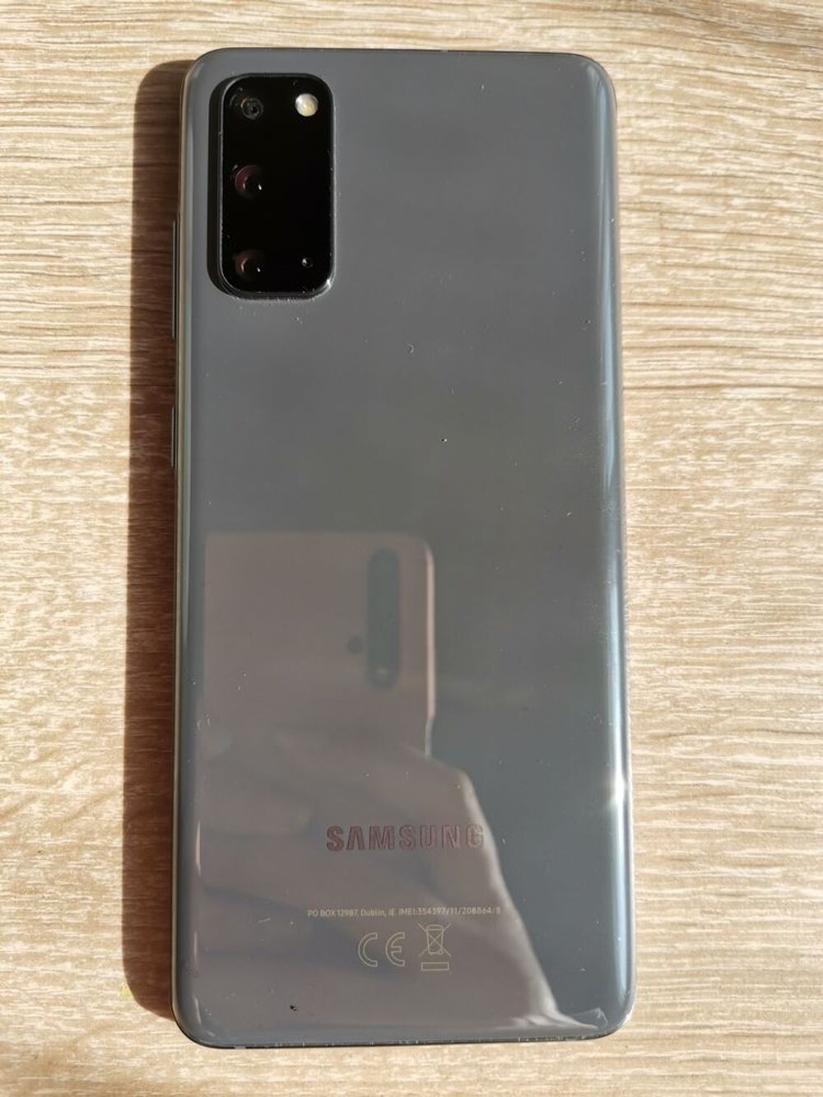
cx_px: 412
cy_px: 548
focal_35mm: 26
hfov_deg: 53.1
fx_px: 824
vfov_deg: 67.3
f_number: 1.8
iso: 50
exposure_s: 1/234
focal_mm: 4.75
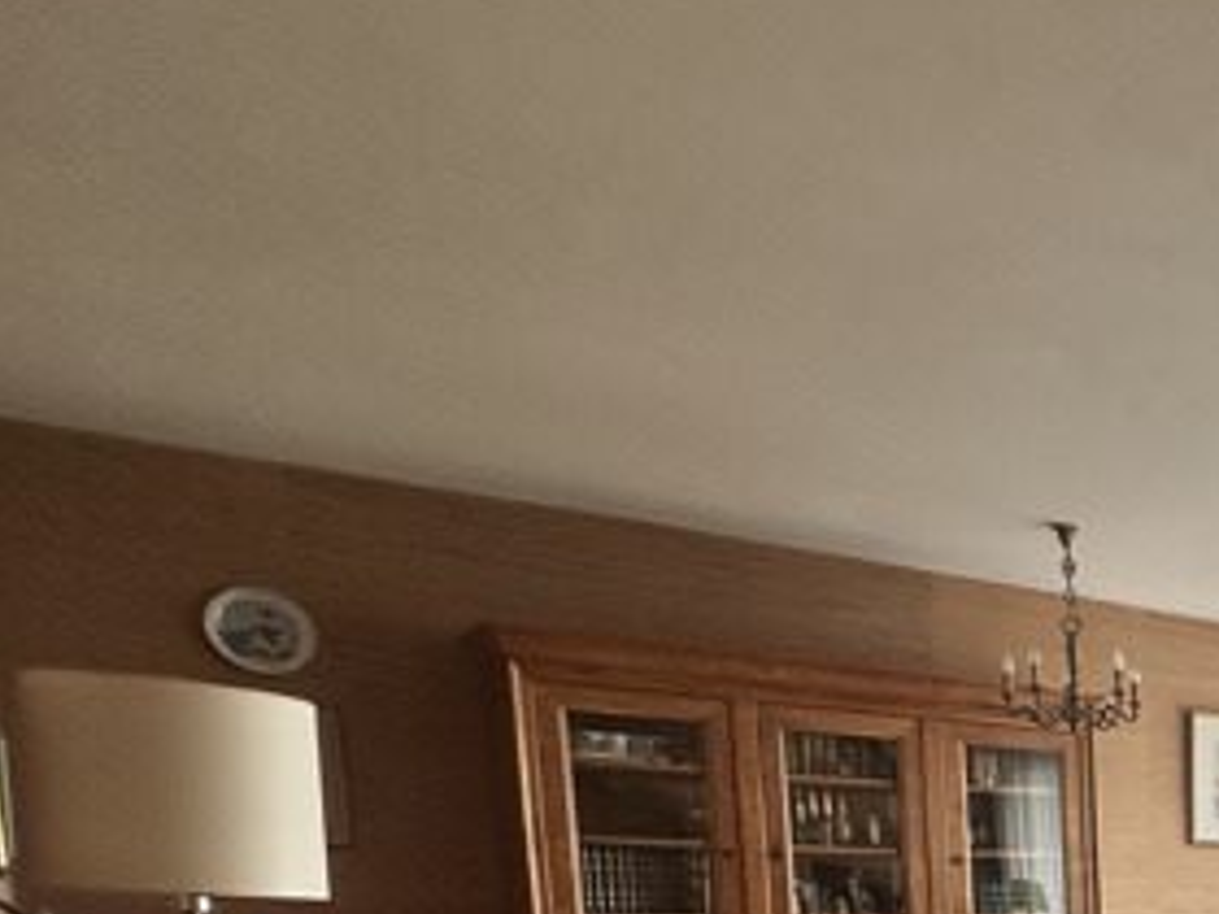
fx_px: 1409
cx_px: 1593
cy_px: 1106
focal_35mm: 40
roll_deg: -1.0
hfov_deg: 33.6
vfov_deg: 30.4
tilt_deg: -8.8
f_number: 2.2
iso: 40
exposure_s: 1/251
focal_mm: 2.22
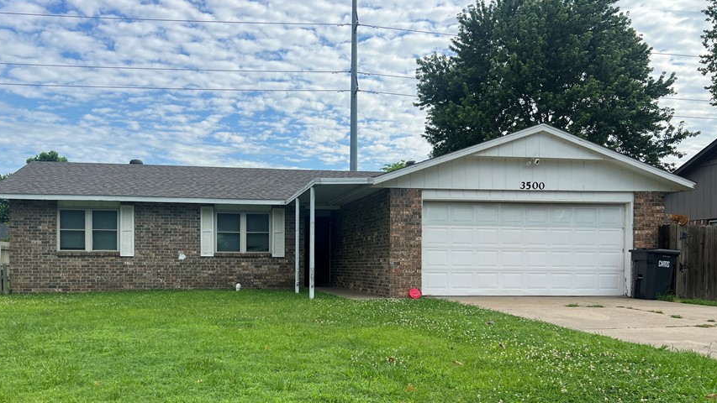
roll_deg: +0.2
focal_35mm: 34
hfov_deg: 57.7
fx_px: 646
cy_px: 262
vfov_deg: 34.4
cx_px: 297
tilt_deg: -0.7
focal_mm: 5.7
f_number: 1.5
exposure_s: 1/3356
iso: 50
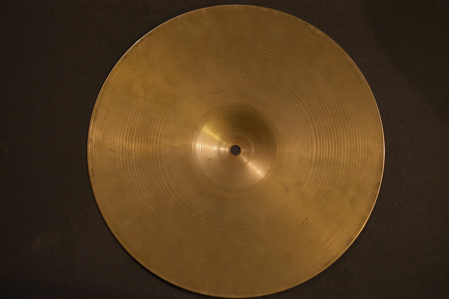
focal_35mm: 53
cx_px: 224
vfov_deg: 25.5
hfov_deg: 37.5
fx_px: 661
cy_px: 150
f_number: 2
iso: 2500
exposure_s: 1/250
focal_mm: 35
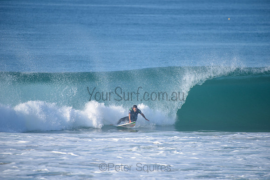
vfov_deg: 2.8
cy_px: 90
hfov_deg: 4.1
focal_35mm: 500
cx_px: 135
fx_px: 3751
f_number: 5.6
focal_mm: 500
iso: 320
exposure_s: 1/2000
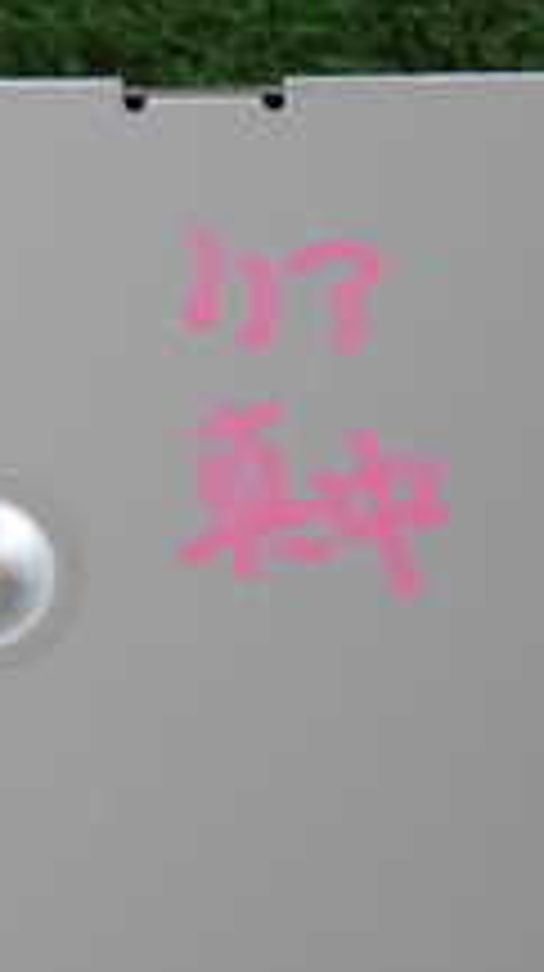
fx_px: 2958
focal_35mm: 115
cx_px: -144
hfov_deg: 10.3
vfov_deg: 18.5
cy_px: 720
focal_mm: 6.83
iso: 200
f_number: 2.7
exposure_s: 1/50
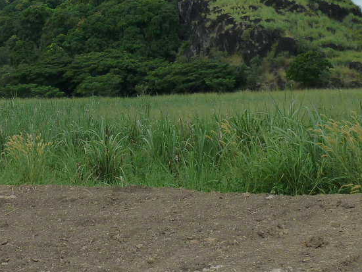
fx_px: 1004
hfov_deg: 20.2
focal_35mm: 96
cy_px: 5
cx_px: 73
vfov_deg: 15.2
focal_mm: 7.3
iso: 125
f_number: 5
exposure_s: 1/500
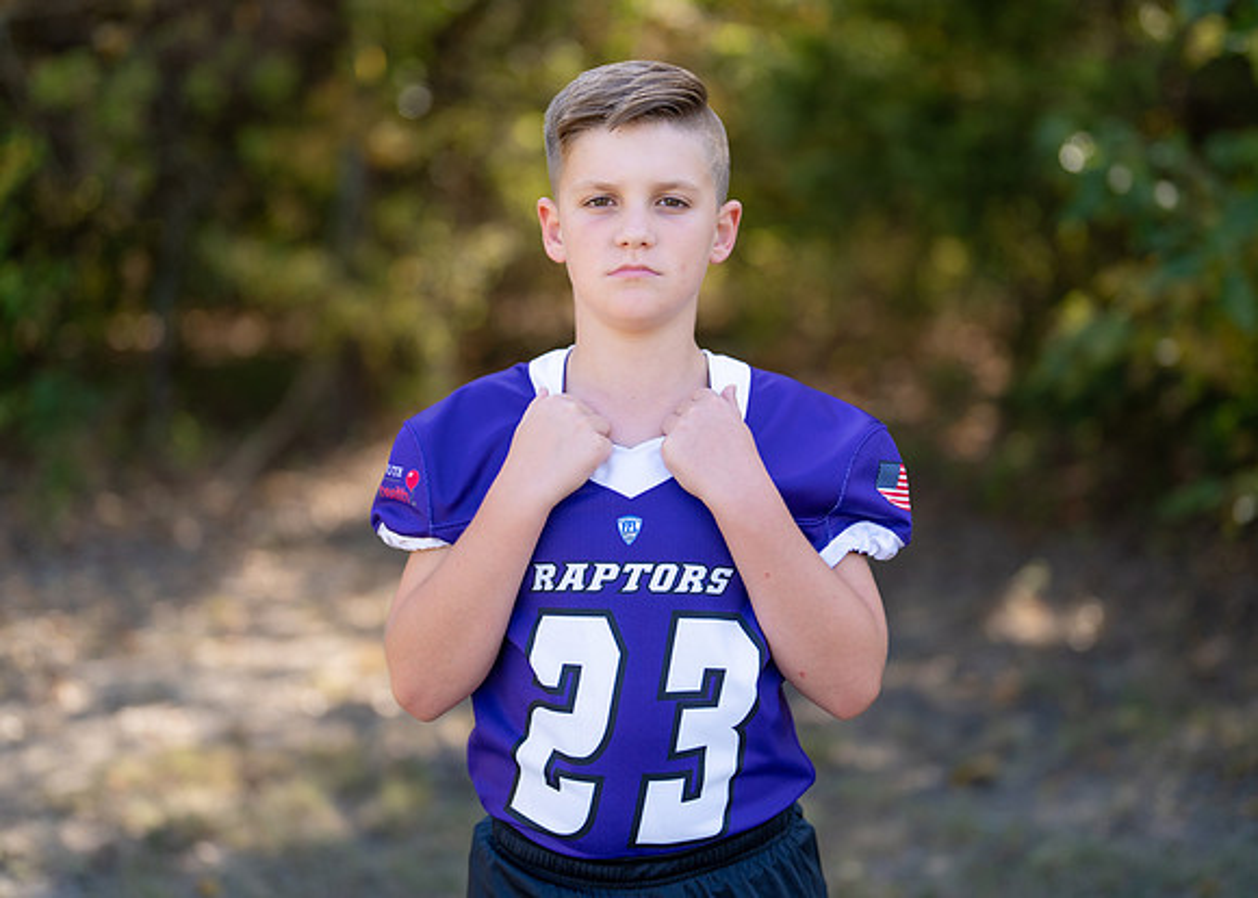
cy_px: 407
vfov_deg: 24.7
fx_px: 2049
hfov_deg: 34.1
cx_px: 660
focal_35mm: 57
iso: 100
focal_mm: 50
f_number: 1.2
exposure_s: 1/2000
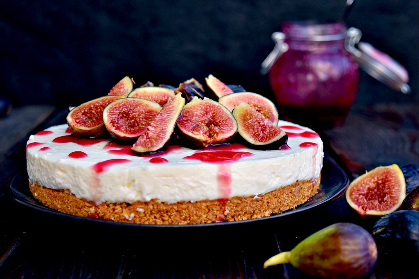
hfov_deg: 29.9
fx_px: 785
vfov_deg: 20.1
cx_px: 210
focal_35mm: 68
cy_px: 140
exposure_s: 1/250
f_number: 5
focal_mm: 45
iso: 320
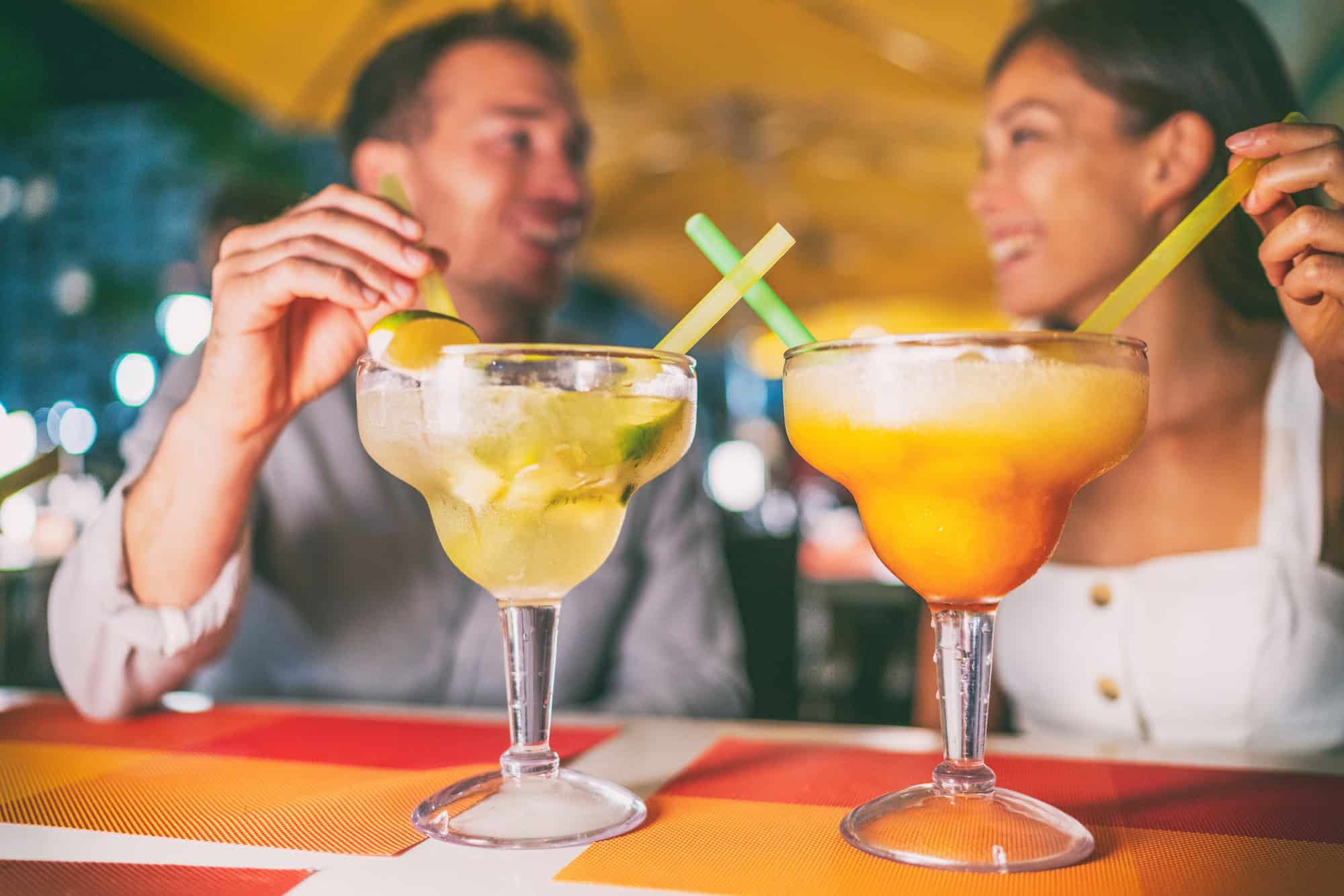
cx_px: 672
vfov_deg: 37.9
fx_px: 1307
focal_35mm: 35
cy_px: 448
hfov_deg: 54.4
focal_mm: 35
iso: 800
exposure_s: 1/60
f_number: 1.6
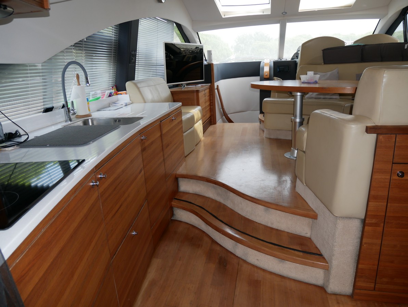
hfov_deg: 71.6
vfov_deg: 56.9
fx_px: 283
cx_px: 204
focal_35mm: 24
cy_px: 154
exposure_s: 1/60
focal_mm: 12
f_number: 3.5
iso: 200
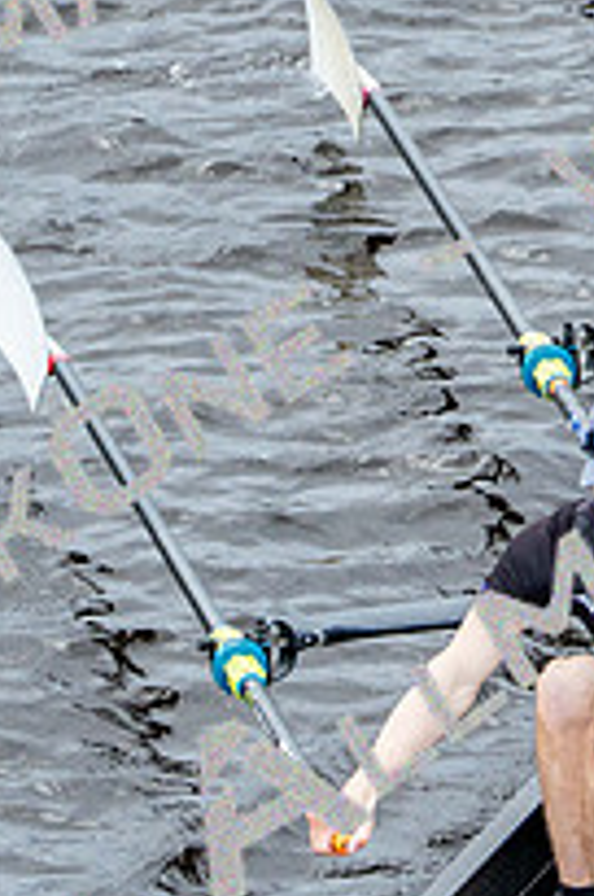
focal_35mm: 785
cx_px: 1083
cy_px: 234
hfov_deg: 1.7
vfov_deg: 2.6
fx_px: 19493
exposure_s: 1/1250
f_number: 5.6
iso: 1600
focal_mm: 277
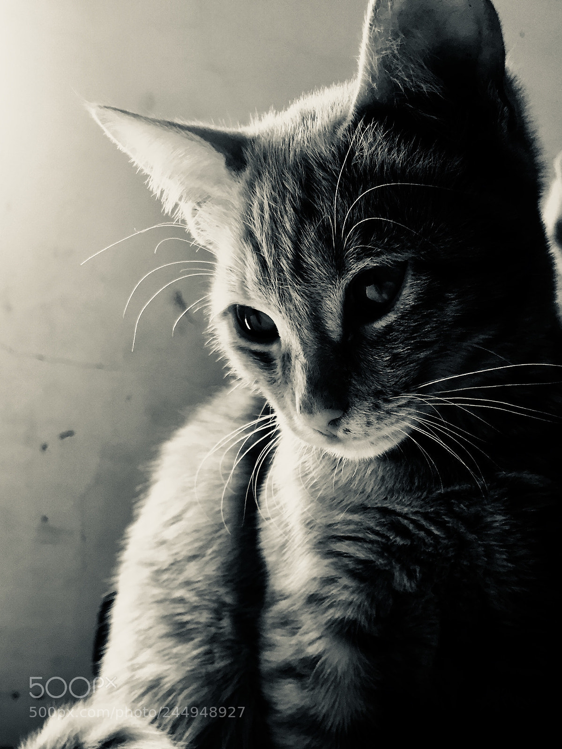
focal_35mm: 29
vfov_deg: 61.7
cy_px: 374
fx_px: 628
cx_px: 281
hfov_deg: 48.2
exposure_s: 1/33
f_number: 2.2
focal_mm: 4.15
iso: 40
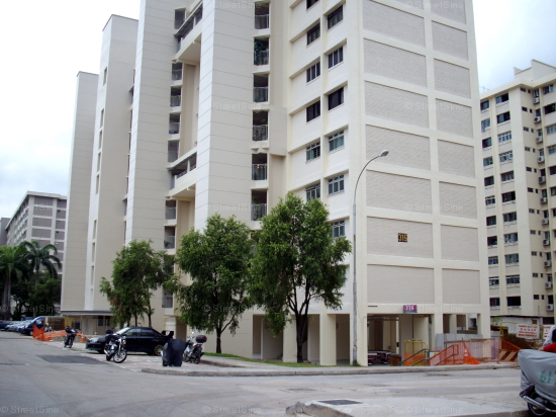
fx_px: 594
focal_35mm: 37
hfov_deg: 50.2
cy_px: 208
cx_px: 278
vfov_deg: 38.6
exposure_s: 1/60
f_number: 5.6
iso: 80
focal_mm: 6.2
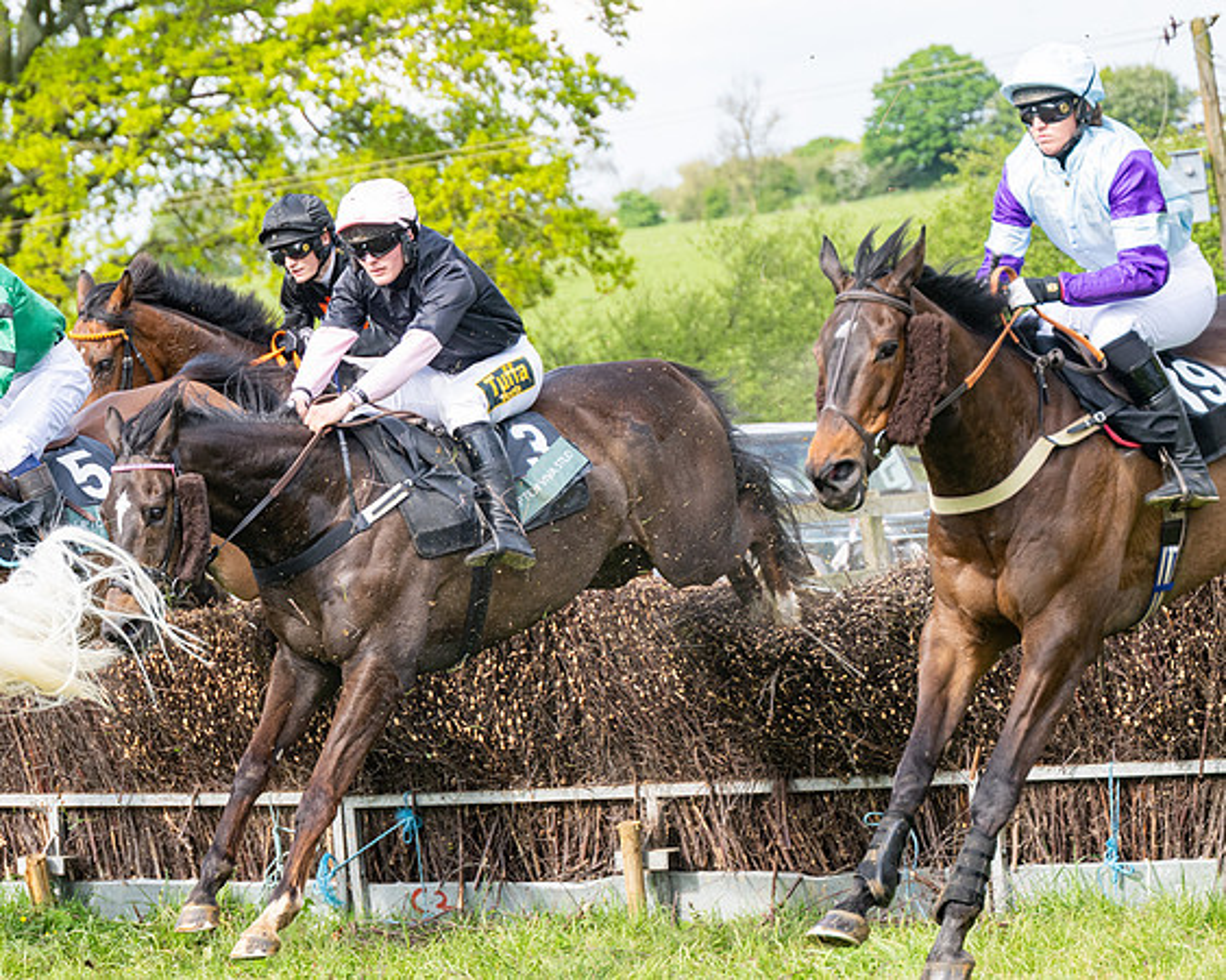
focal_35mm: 166
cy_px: 490
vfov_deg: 9.3
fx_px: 6008
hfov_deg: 11.6
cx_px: 490
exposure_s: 1/1250
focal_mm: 98
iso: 400
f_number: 4
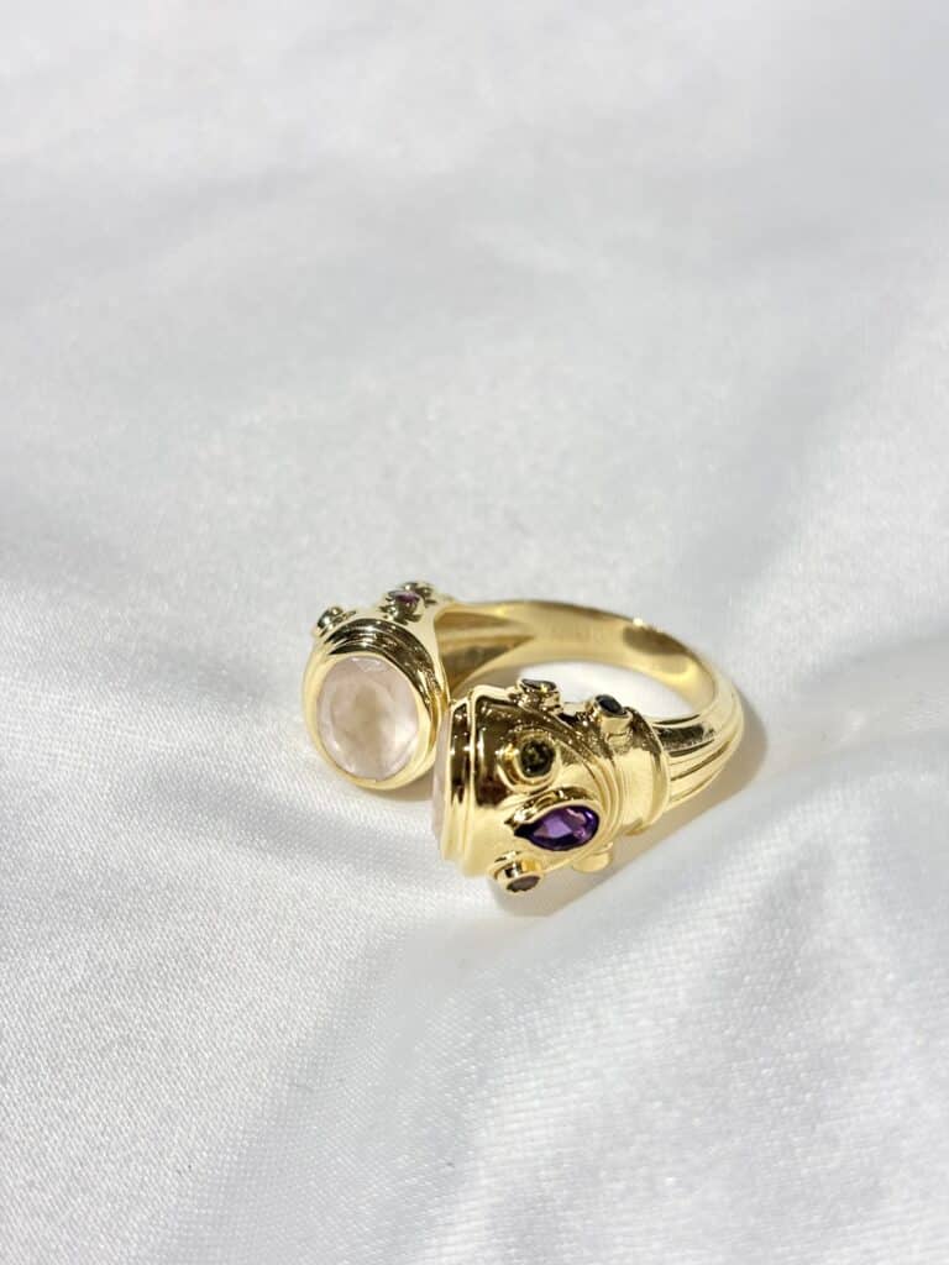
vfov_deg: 36.8
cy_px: 632
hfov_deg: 28.0
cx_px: 474
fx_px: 1901
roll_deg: -1.1
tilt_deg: -40.5
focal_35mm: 52
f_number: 1.6
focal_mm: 5.96
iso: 32
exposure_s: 1/358
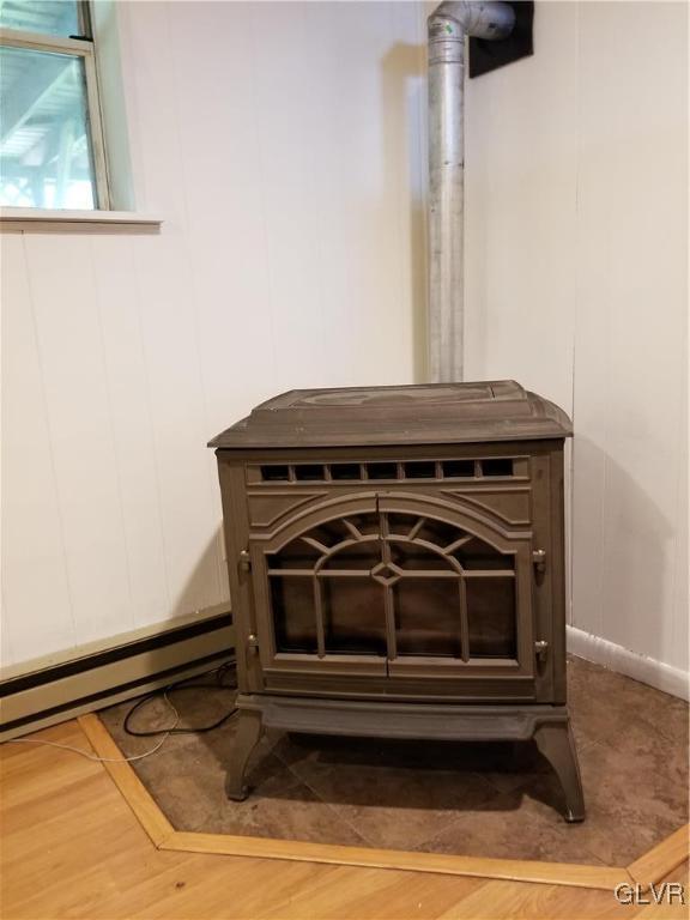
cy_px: 460
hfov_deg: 53.1
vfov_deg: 67.3
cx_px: 345
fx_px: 691
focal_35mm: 26
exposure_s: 1/15
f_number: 1.7
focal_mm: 4.25
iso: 250
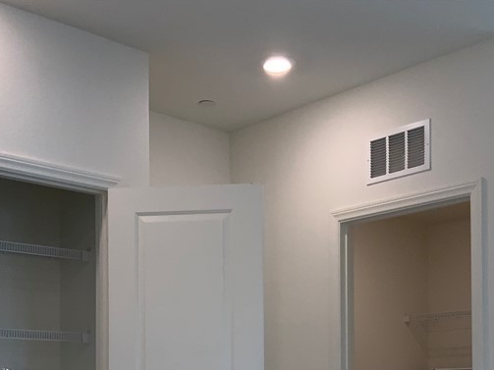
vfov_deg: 23.7
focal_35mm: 59
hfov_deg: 32.7
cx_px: 259
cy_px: 374
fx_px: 842
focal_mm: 3
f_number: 1.8
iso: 32
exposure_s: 1/120
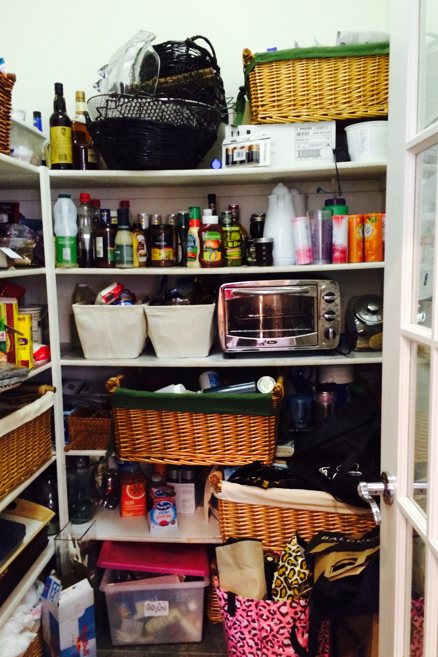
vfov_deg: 60.3
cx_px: 226
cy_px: 329
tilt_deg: -5.8
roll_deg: +0.9
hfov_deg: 42.3
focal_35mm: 31
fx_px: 566
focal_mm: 4.15
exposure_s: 1/20
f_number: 2.2
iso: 320
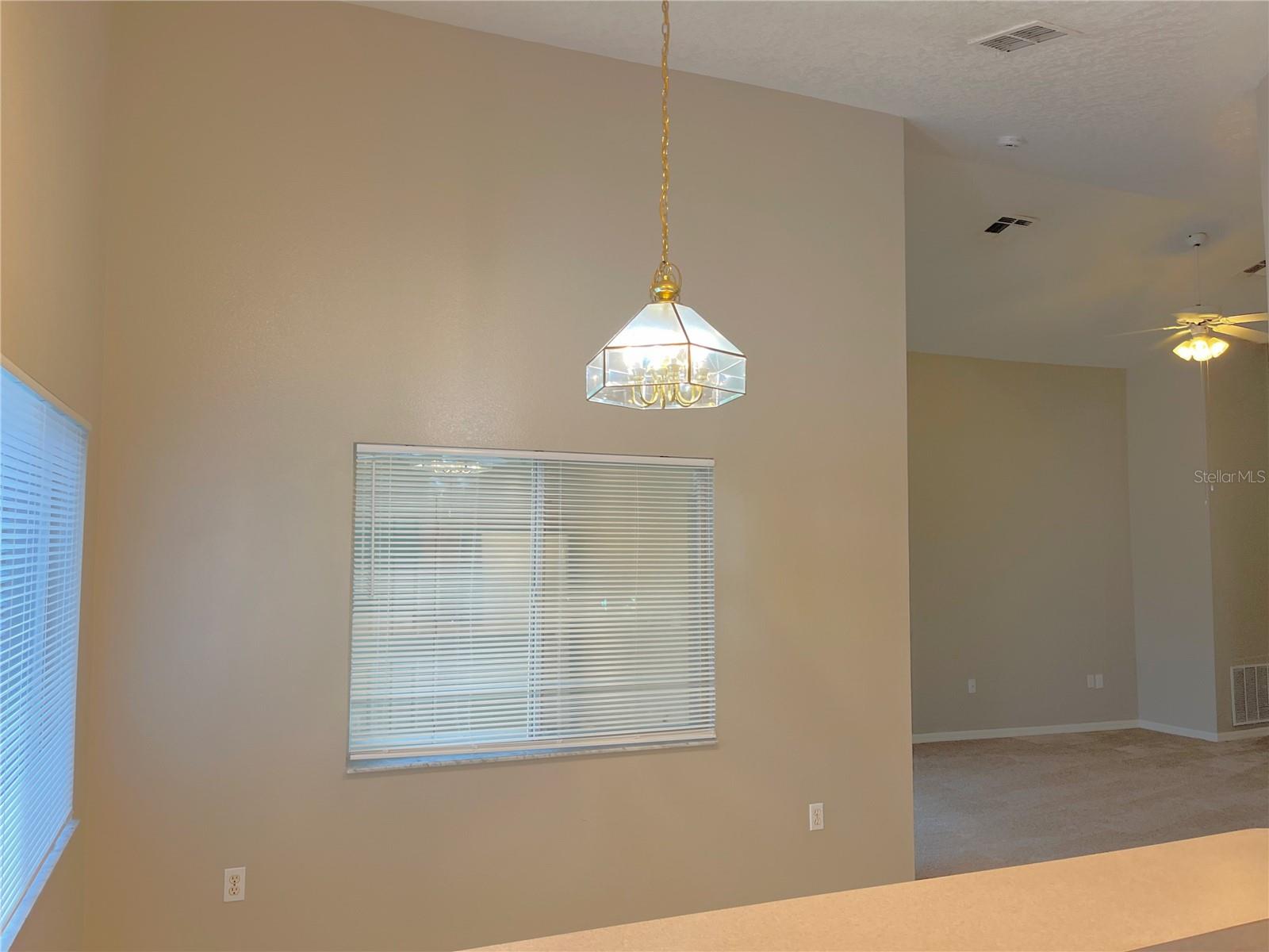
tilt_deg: +3.2
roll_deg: +0.5
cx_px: 634
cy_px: 476
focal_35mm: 26
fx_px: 953
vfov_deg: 53.1
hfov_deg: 67.3
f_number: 1.6
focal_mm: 5.1
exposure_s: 1/120
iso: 125
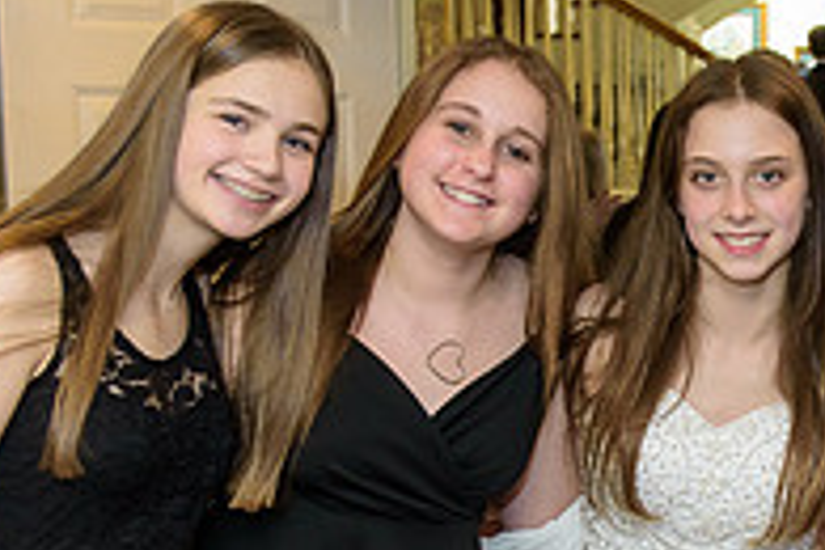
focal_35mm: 92
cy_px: 501
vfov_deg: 14.7
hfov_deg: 21.1
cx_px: 893
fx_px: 2108
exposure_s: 1/125
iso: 1600
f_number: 3.2
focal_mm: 31
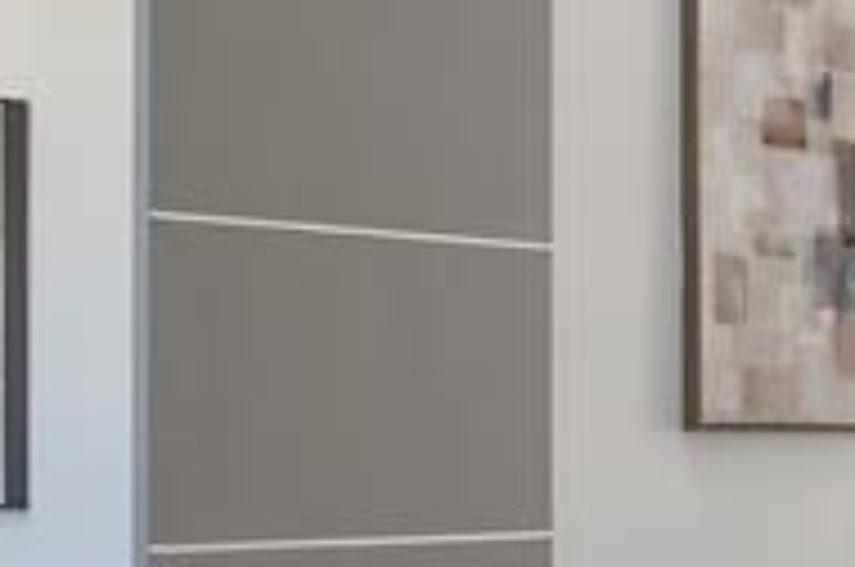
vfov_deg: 16.7
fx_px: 1920
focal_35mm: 81
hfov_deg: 25.1
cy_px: 418
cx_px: 446
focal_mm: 10
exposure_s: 1/10
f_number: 11
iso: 100
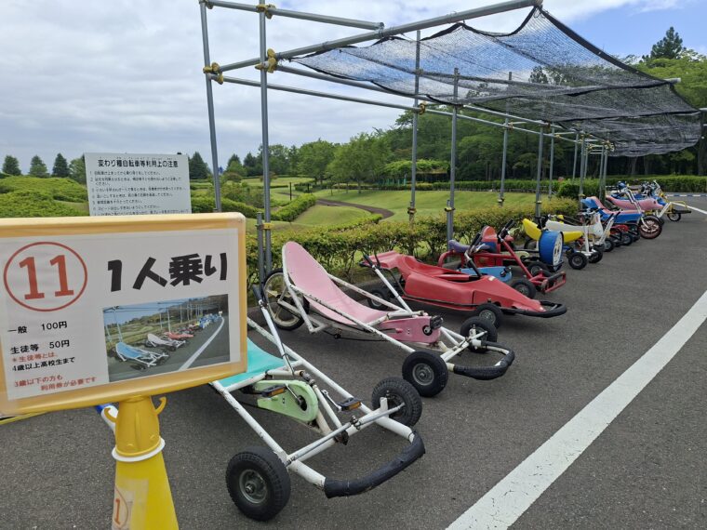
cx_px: 354
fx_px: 470
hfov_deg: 73.9
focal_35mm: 23
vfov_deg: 58.9
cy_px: 265
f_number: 1.8
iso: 40
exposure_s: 1/2404
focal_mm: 5.54
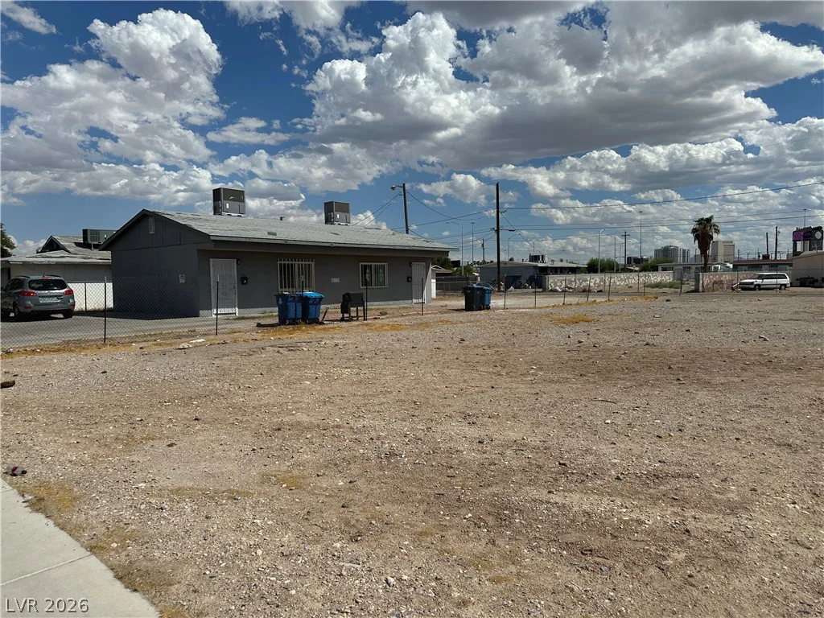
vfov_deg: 56.8
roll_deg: +1.0
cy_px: 309
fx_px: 571
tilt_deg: -4.4
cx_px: 412
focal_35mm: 24
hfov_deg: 71.6
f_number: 1.78
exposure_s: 1/10753
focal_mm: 6.86
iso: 80
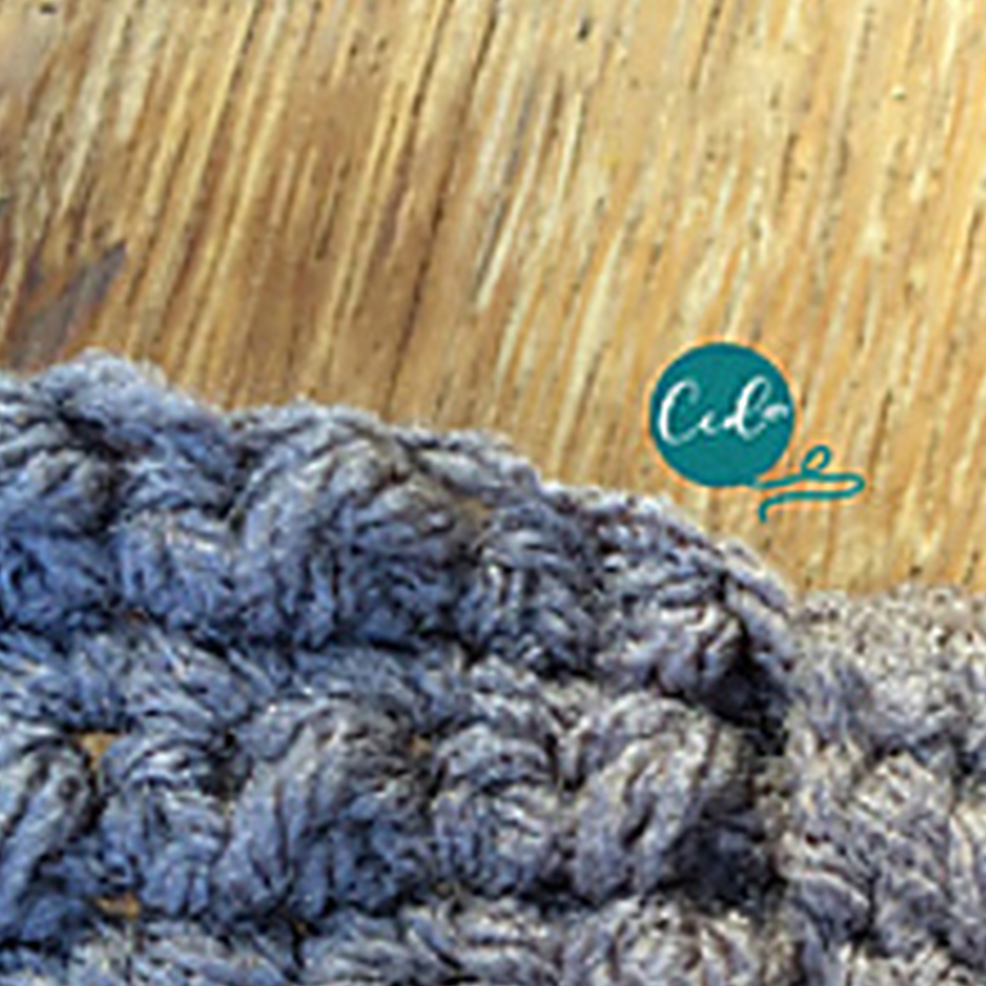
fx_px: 2417
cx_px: 950
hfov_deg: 22.3
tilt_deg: -82.3
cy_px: 950
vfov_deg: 22.3
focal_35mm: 75
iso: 40
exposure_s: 1/60
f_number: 2.2
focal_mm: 4.15
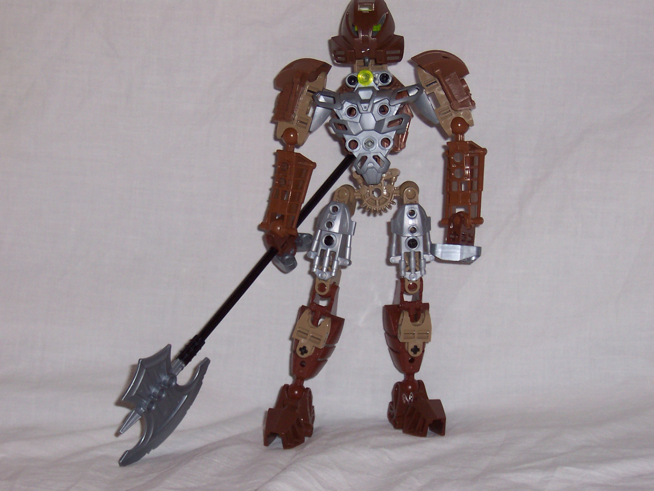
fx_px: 1852
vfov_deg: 15.1
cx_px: 327
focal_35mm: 98
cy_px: 246
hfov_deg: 20.0
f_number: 4
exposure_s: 1/90
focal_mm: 15.2
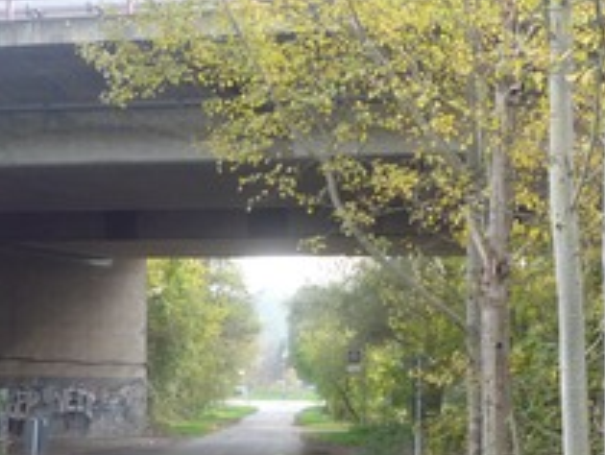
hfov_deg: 25.4
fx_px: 1277
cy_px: 389
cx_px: 596
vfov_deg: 19.9
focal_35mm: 73
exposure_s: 1/100
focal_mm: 5.2
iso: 100
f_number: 3.5
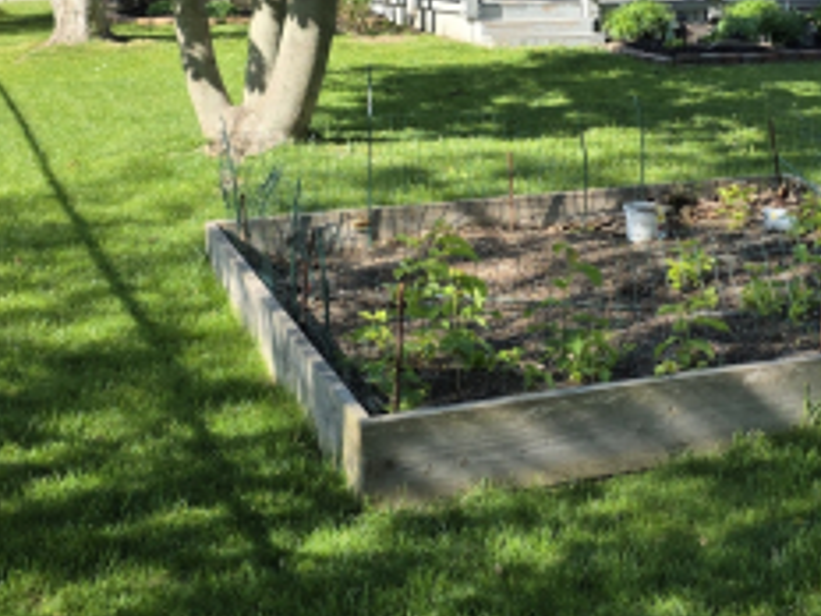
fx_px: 1565
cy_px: 198
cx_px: 649
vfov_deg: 22.2
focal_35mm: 66
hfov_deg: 28.8
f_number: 1.7
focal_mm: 6.3
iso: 80
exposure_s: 1/2558
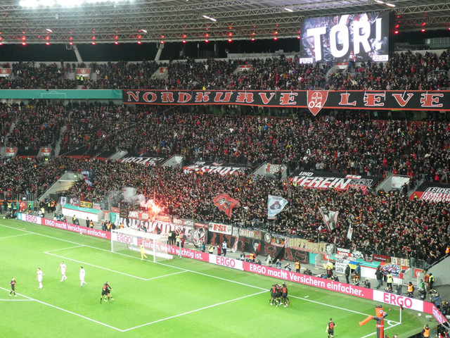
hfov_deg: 33.8
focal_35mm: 57
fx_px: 741
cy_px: 169
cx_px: 225
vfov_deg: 25.7
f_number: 4.2
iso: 800
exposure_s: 1/80
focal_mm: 10.3
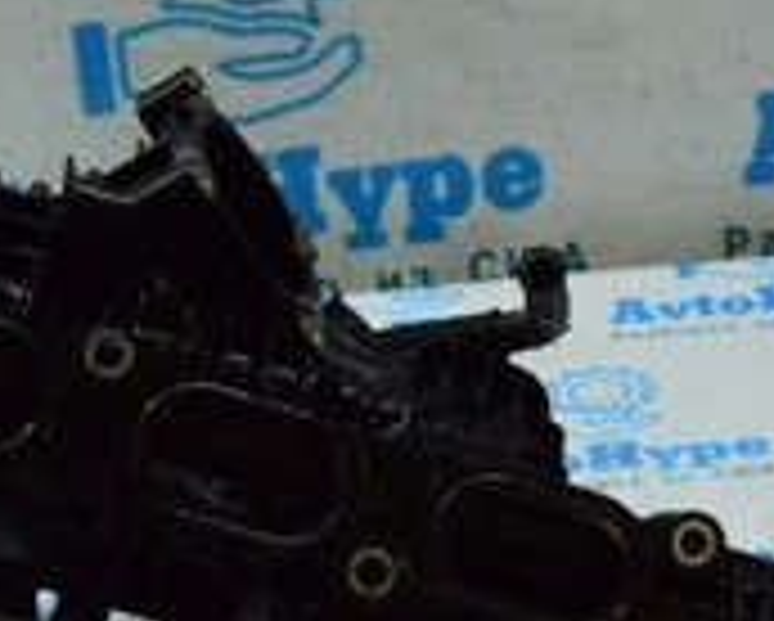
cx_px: 104
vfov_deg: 11.7
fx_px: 2998
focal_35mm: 131
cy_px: 659
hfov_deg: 14.6
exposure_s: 1/640
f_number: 6.3
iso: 6400
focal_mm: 25
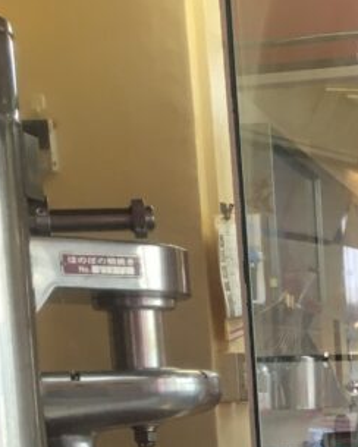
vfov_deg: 18.7
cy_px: 580
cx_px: 524
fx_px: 1258
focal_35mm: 95
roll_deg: +2.1
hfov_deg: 15.1
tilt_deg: -7.8
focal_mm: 4.15
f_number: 2.2
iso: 32
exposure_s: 1/30
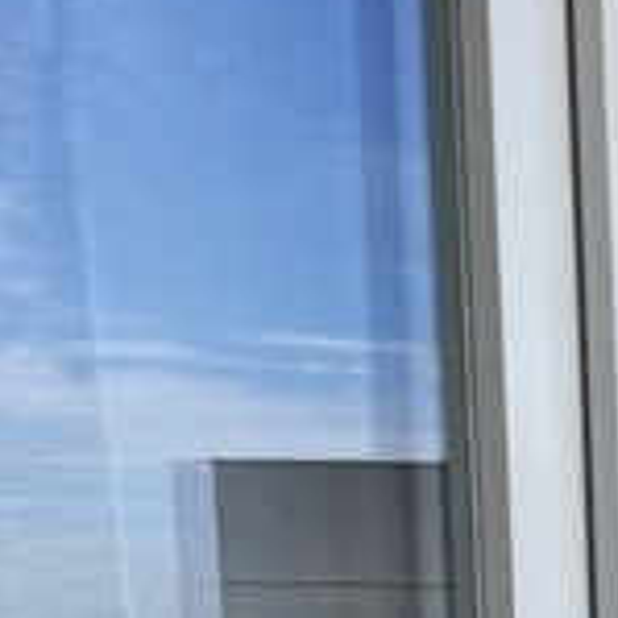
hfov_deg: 11.5
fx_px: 2484
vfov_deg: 13.0
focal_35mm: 123
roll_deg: -0.2
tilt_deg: -5.3
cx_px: 1522
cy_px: 1054
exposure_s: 1/1163
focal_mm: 5.1
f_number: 1.6
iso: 50
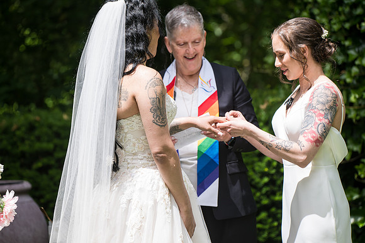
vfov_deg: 6.9
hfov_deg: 10.3
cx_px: 182
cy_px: 122
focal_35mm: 200
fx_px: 2028
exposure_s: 1/400
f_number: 4
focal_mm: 200
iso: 100
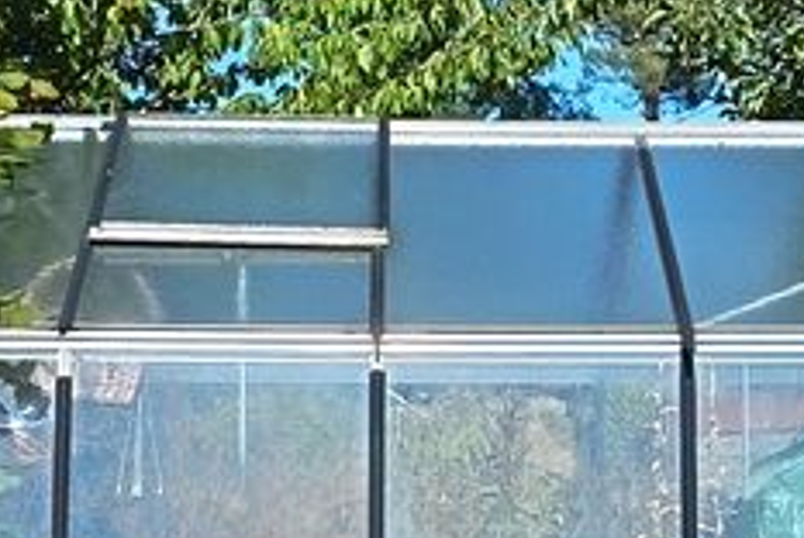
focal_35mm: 107
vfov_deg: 12.7
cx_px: 424
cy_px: 555
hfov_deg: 19.1
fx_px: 2393
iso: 101
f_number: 1.75
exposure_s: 1/752
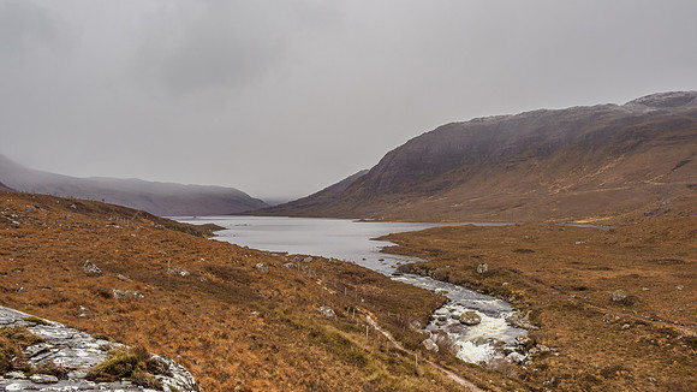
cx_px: 348
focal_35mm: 26
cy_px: 199
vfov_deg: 44.1
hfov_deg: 71.6
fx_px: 483
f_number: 7.1
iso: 200
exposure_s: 1/100
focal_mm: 12
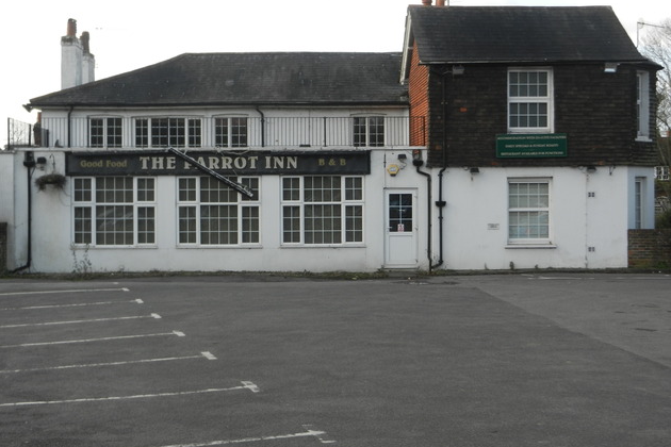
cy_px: 199
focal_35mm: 56
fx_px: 1044
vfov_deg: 24.2
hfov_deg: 35.6
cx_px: 339
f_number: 4.4
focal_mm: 9.4
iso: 160
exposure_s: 1/250
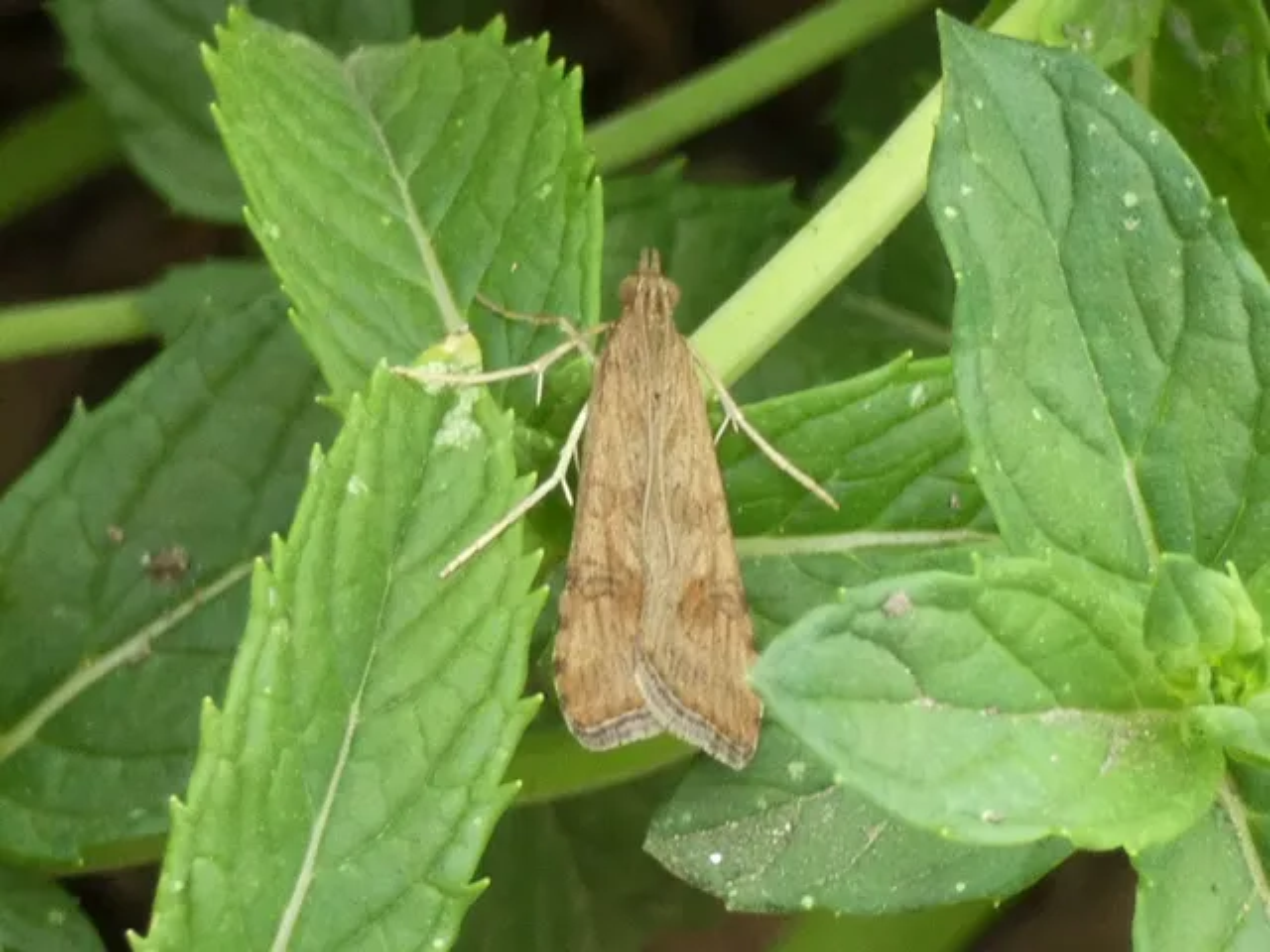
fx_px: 5650
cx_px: 635
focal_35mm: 154
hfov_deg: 12.8
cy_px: 476
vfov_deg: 9.6
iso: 125
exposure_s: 1/80
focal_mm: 27.5
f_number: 5.4
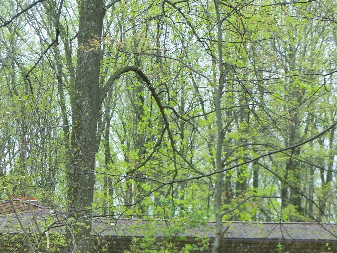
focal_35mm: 144
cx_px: 215
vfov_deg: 10.3
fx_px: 1402
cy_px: 218
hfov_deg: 13.7
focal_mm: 13.6
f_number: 4.4
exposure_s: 1/250
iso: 250
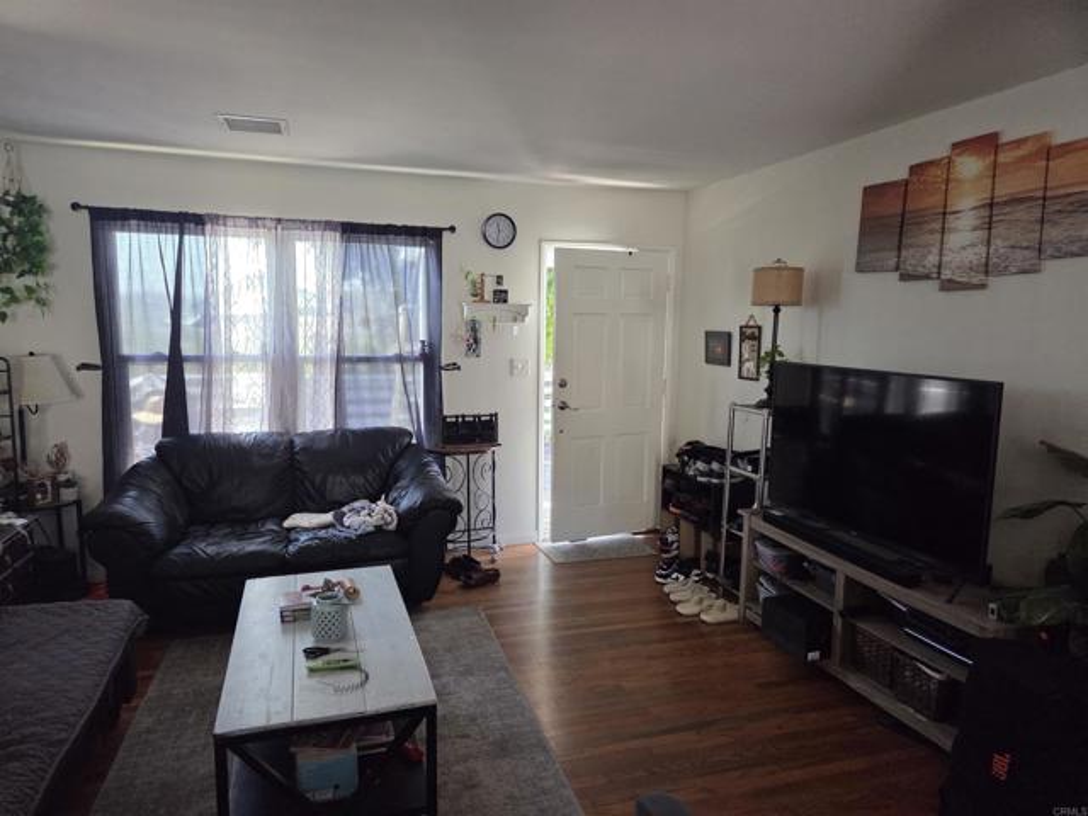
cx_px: 544
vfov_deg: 58.9
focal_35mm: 23
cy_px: 408
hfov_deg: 73.9
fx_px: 723
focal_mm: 5.4
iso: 400
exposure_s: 1/120
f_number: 1.8
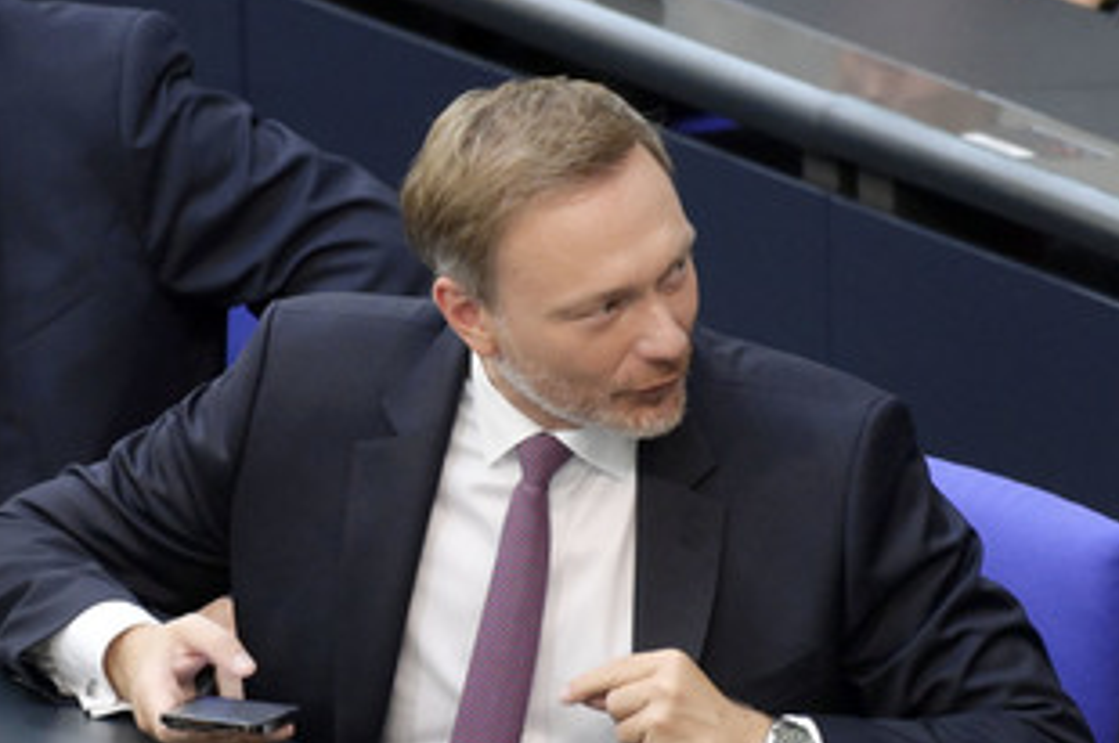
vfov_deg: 2.1
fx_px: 19872
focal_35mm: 640
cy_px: 516
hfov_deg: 3.2
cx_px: 576
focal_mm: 440
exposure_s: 1/400
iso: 8000
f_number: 5.6
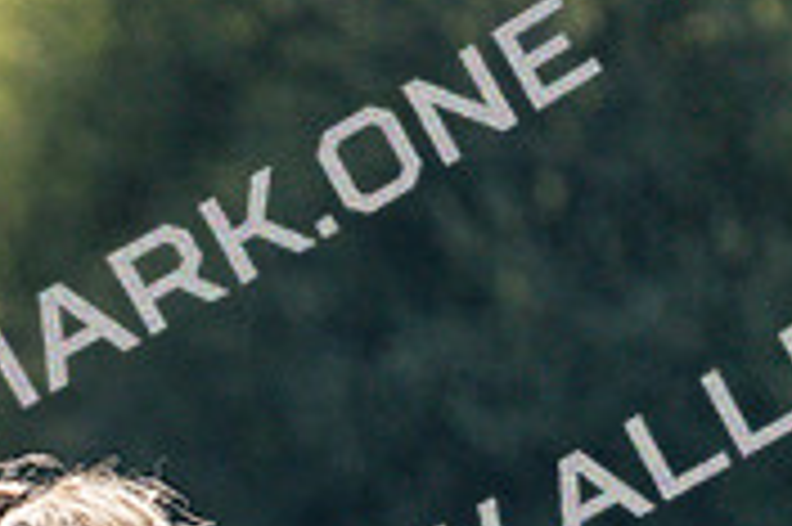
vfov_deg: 1.7
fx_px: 17649
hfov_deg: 2.6
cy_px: 838
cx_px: -198
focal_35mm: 803
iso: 400
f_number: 5.6
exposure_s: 1/2000
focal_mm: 243
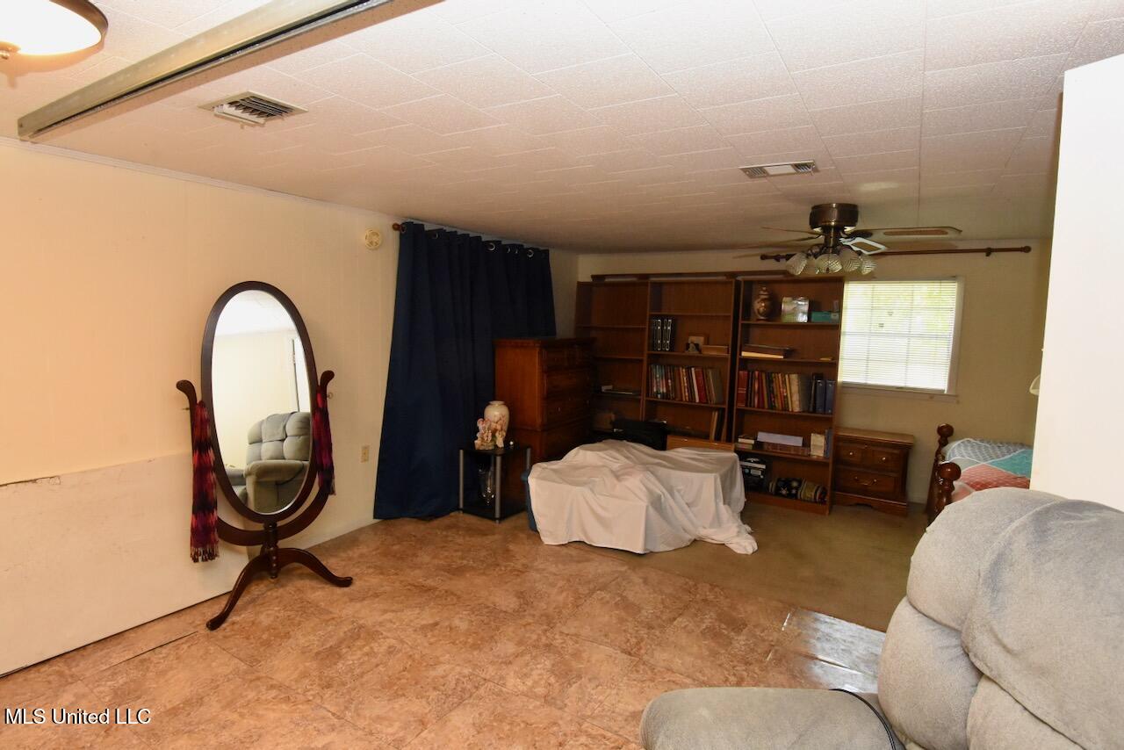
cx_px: 562
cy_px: 375
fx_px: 562
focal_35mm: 18
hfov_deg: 90.0
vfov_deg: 67.4
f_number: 10
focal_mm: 12
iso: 4000
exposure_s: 1/60
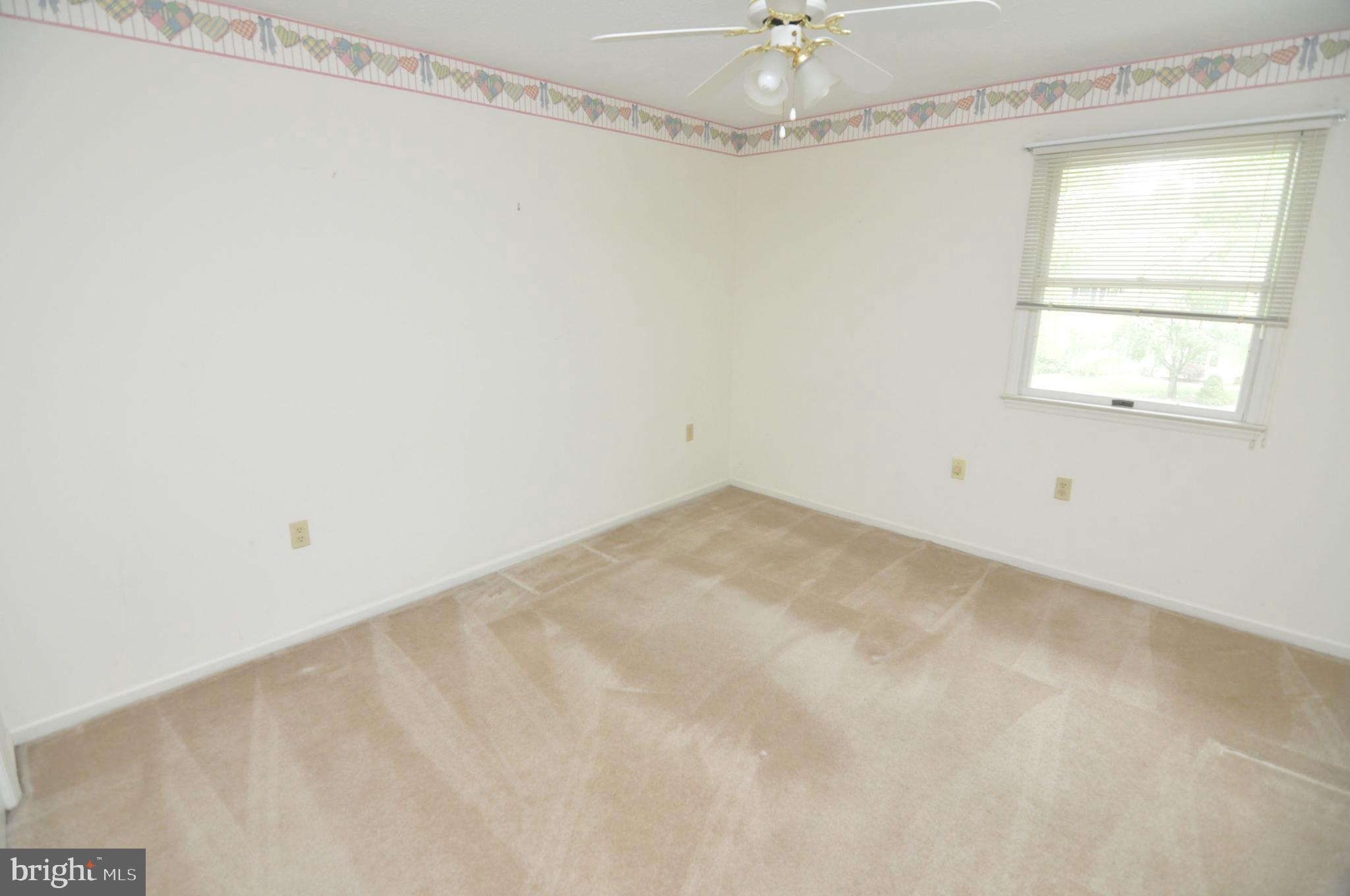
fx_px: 618
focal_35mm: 16
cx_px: 675
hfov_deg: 95.1
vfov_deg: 71.9
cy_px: 448
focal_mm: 11
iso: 800
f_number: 4
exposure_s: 1/60
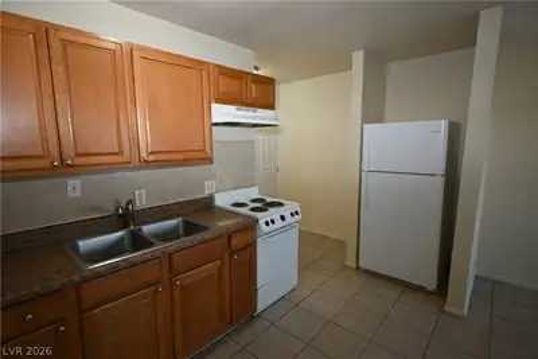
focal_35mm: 18
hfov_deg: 90.0
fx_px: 269
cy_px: 180
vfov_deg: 67.4
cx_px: 269
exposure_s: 1/60
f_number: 4
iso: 400
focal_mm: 12
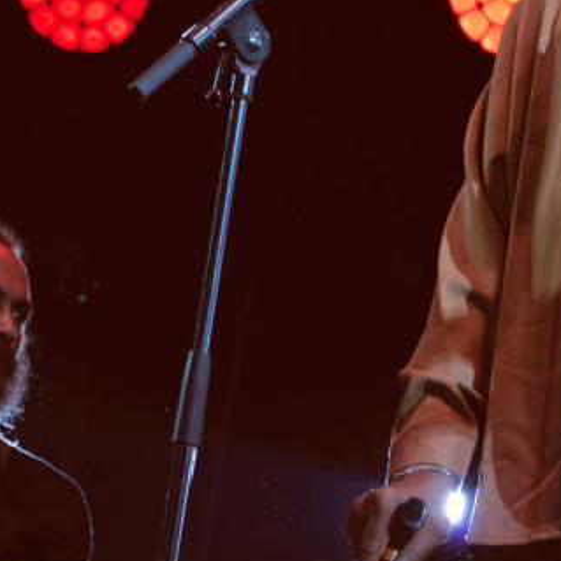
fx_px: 9234
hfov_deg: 3.5
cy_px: -76
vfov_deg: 3.5
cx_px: 376
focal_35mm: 504
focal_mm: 105
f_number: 5.6
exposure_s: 1/200
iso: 400
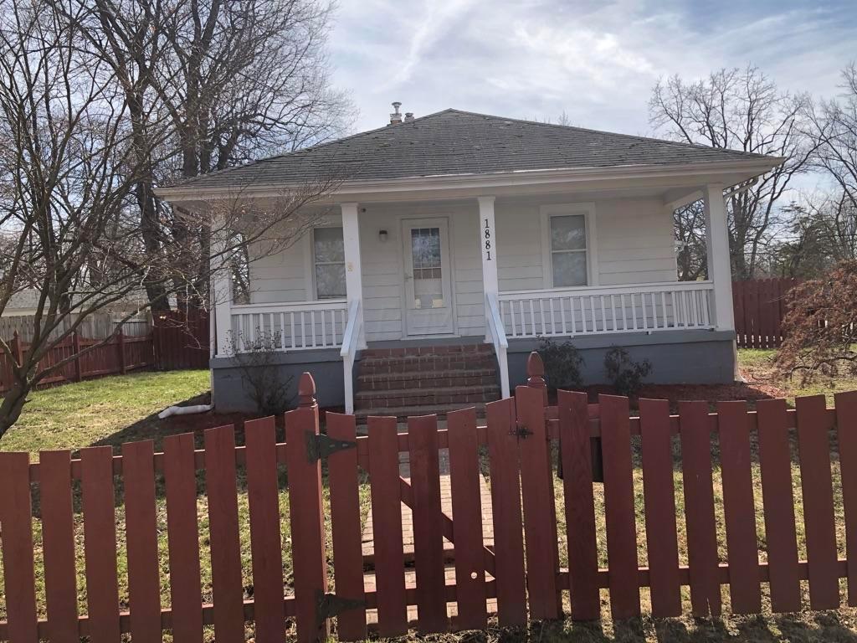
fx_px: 693
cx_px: 428
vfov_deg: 49.7
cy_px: 322
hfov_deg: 63.4
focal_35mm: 28
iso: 20
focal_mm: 3.99
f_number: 1.8
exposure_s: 1/1715
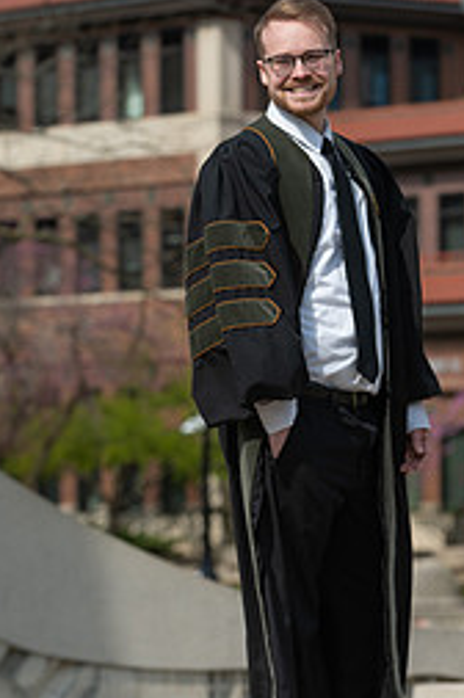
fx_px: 4478
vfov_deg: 8.9
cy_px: 395
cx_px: 275
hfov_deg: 5.9
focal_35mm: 231
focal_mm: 130
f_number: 4.5
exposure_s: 1/800
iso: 125
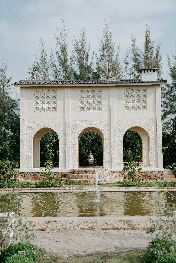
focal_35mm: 42
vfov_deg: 46.4
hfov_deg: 31.9
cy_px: 132
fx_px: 308
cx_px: 88
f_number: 5
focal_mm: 42
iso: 160
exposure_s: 1/640
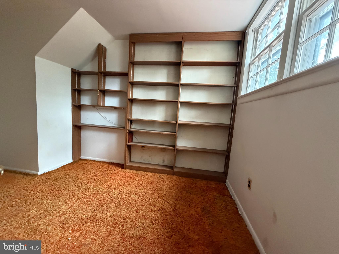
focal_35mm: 14
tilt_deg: -6.7
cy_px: 127
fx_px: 137
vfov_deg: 85.7
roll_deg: -3.2
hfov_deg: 102.1
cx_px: 170
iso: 800
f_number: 2.2
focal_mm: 2.22
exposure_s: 1/60
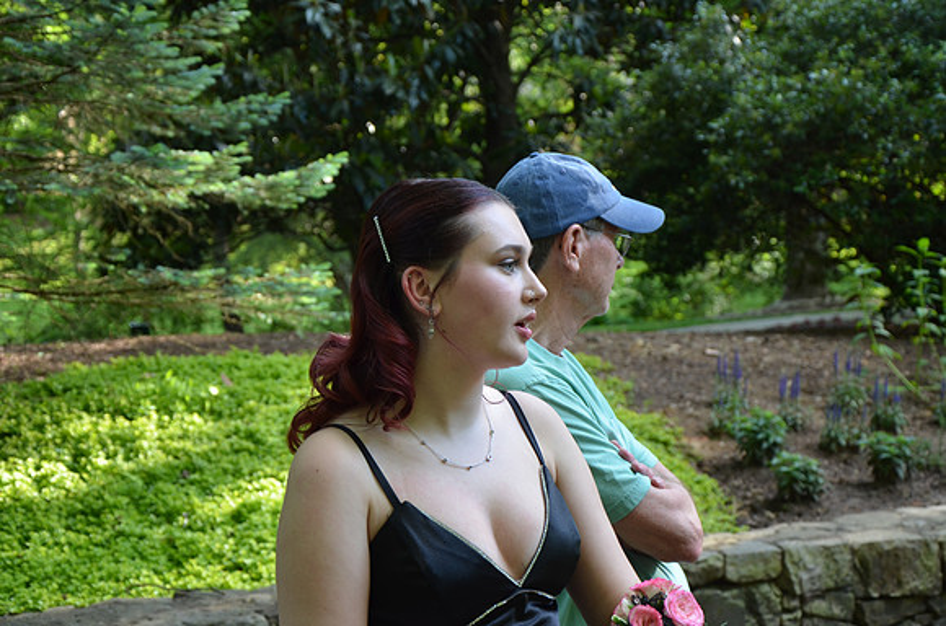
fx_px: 1770
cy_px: 313
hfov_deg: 29.9
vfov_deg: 20.1
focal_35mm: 68
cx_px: 473
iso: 160
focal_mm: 45
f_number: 4.8
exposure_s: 1/60
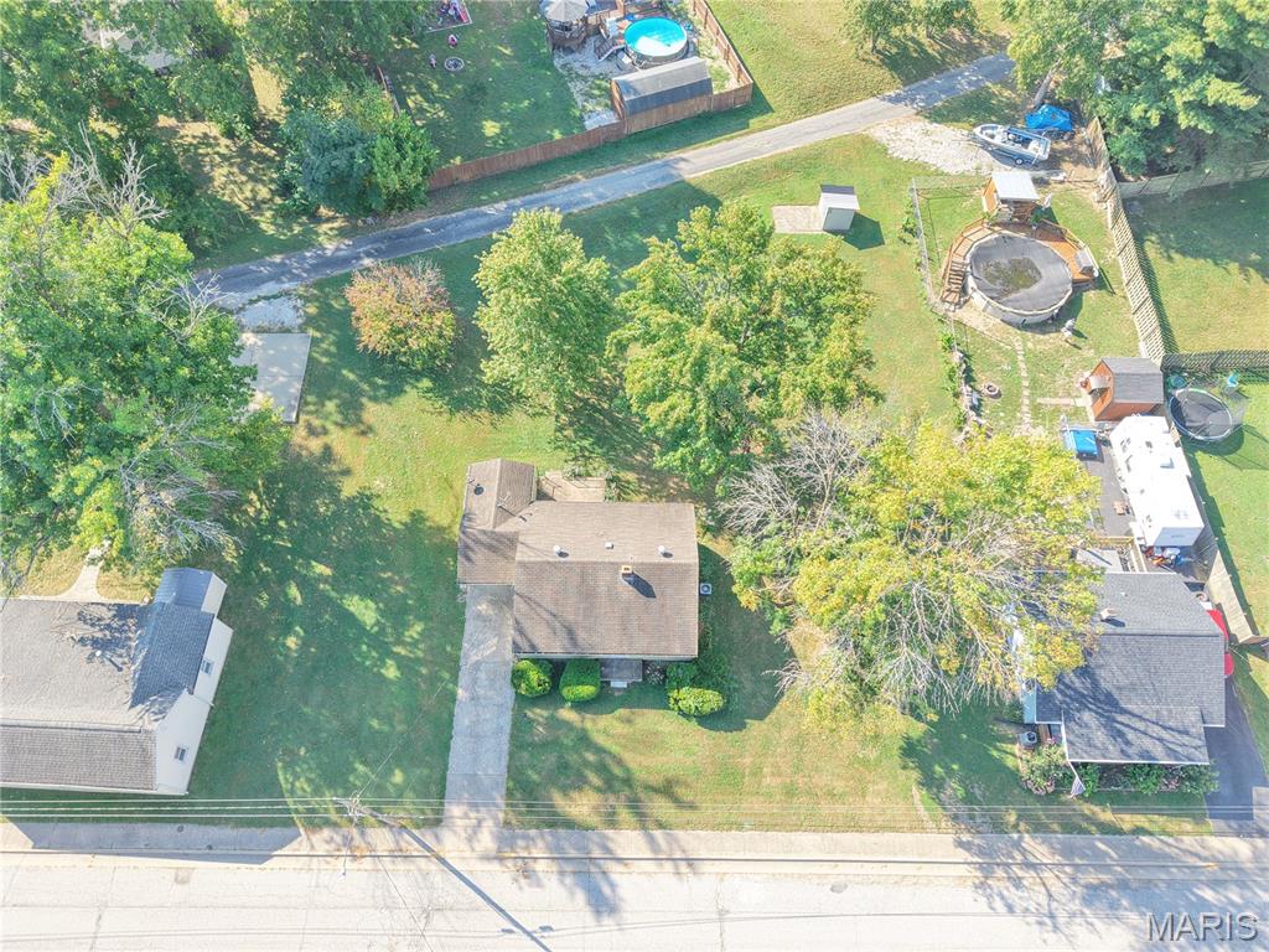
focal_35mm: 24
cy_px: 476
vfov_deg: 56.8
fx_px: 880
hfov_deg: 71.6
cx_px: 634
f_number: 1.8
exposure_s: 1/640
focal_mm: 8.67
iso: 400
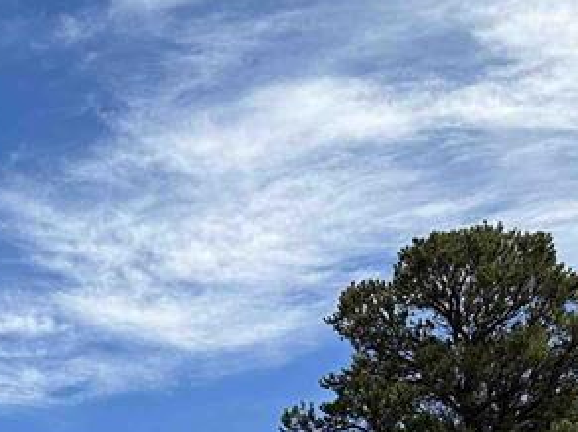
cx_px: -93
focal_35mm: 84
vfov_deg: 15.9
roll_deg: +0.8
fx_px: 1401
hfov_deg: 21.8
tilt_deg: +4.5
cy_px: 675
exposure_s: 1/5263
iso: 80
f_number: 1.78
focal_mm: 6.86
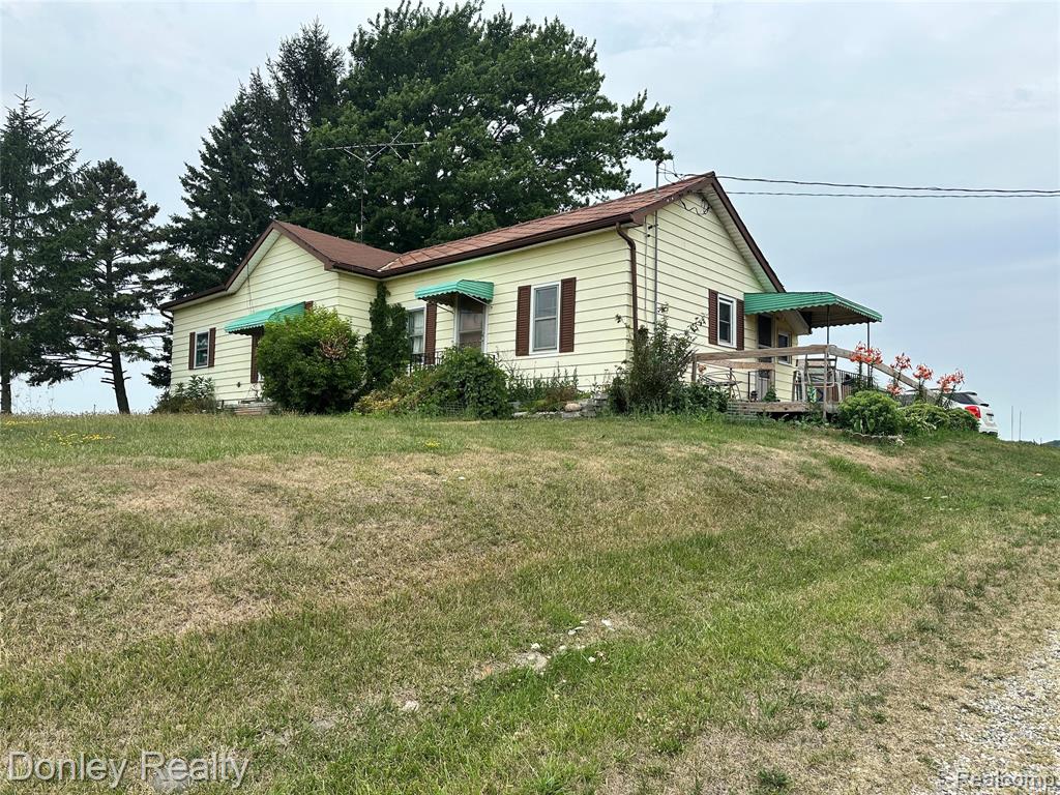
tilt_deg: +3.4
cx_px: 530
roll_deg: -1.7
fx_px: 735
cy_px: 398
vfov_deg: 56.8
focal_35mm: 24
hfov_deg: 71.6
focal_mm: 6.86
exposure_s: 1/2203
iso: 80
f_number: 1.78
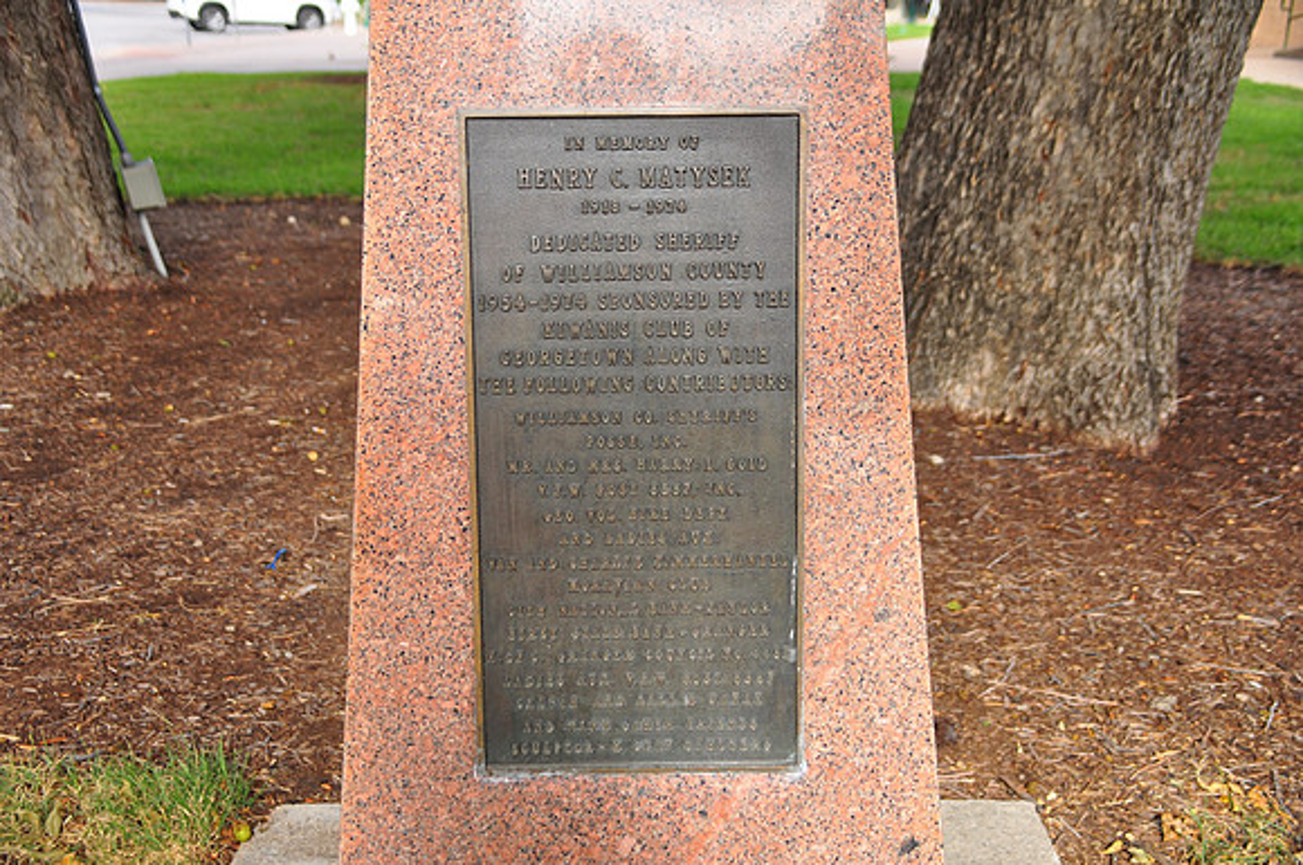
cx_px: 652
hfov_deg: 41.2
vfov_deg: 28.0
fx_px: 1735
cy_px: 432
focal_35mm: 48
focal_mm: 32
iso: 200
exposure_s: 1/200
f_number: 4.2
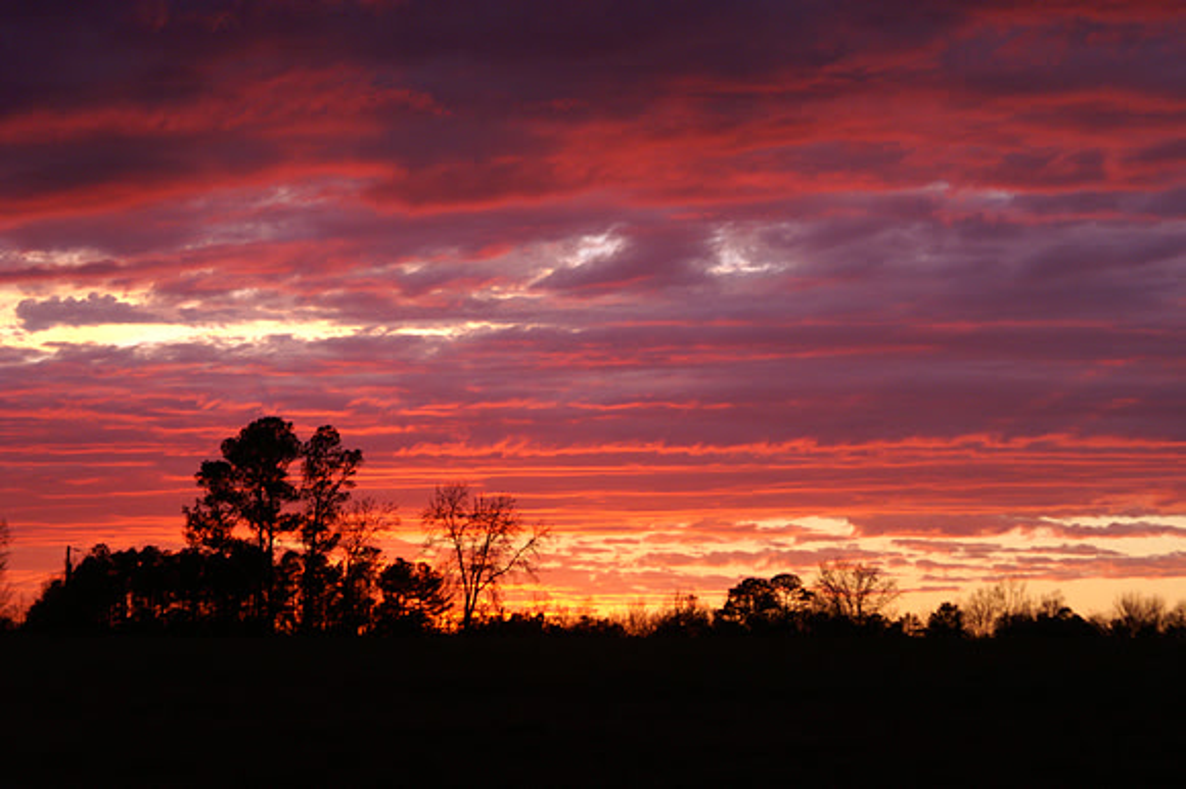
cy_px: 394
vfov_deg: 13.0
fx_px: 3457
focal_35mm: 105
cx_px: 593
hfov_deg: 19.5
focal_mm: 70
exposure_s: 1/160
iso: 800
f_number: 5.6
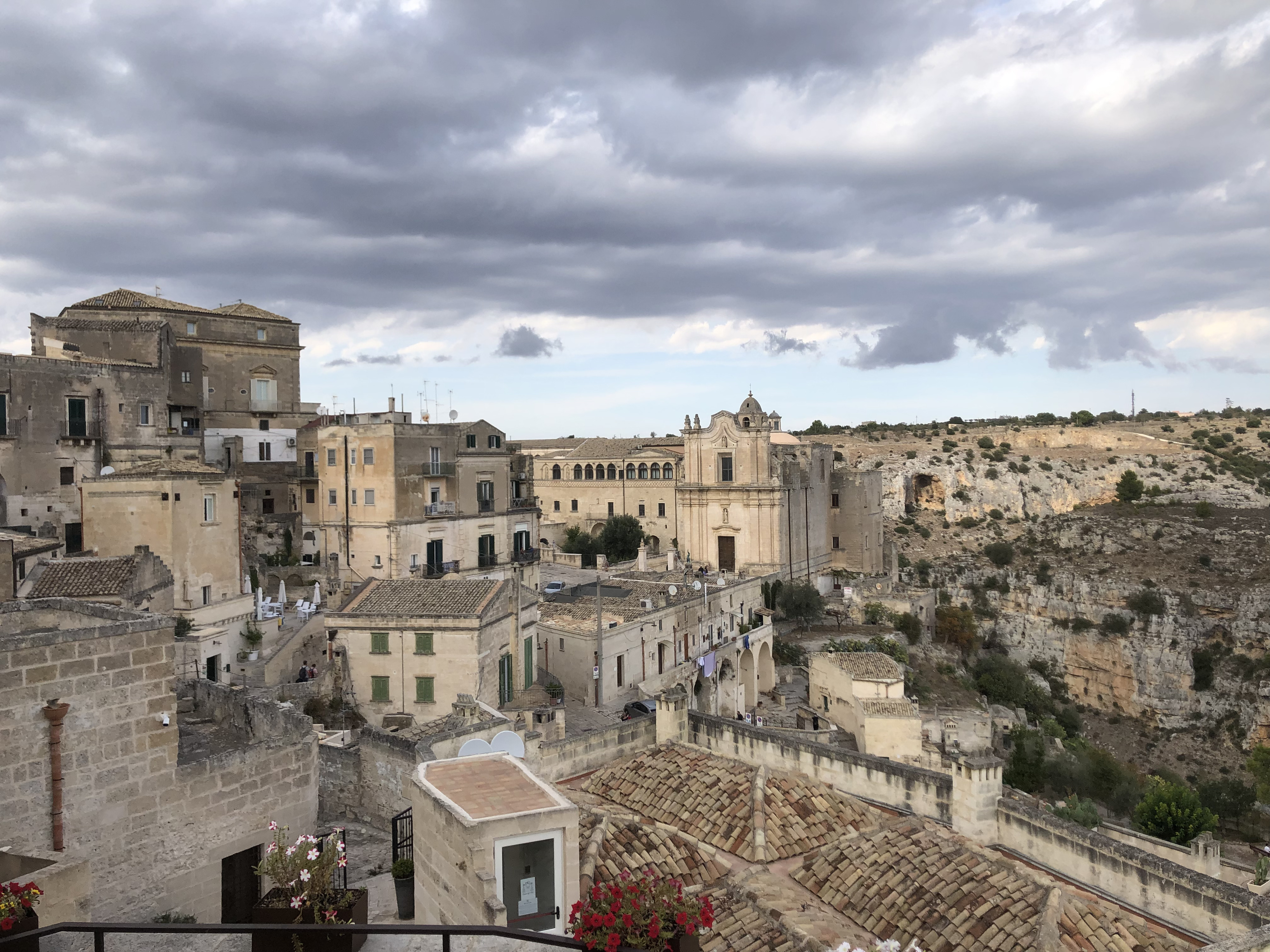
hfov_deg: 63.4
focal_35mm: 28
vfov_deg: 49.7
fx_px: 1027
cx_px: 635
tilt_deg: -0.2
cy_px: 476
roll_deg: +2.0
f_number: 1.8
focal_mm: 4
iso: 20
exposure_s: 1/1517
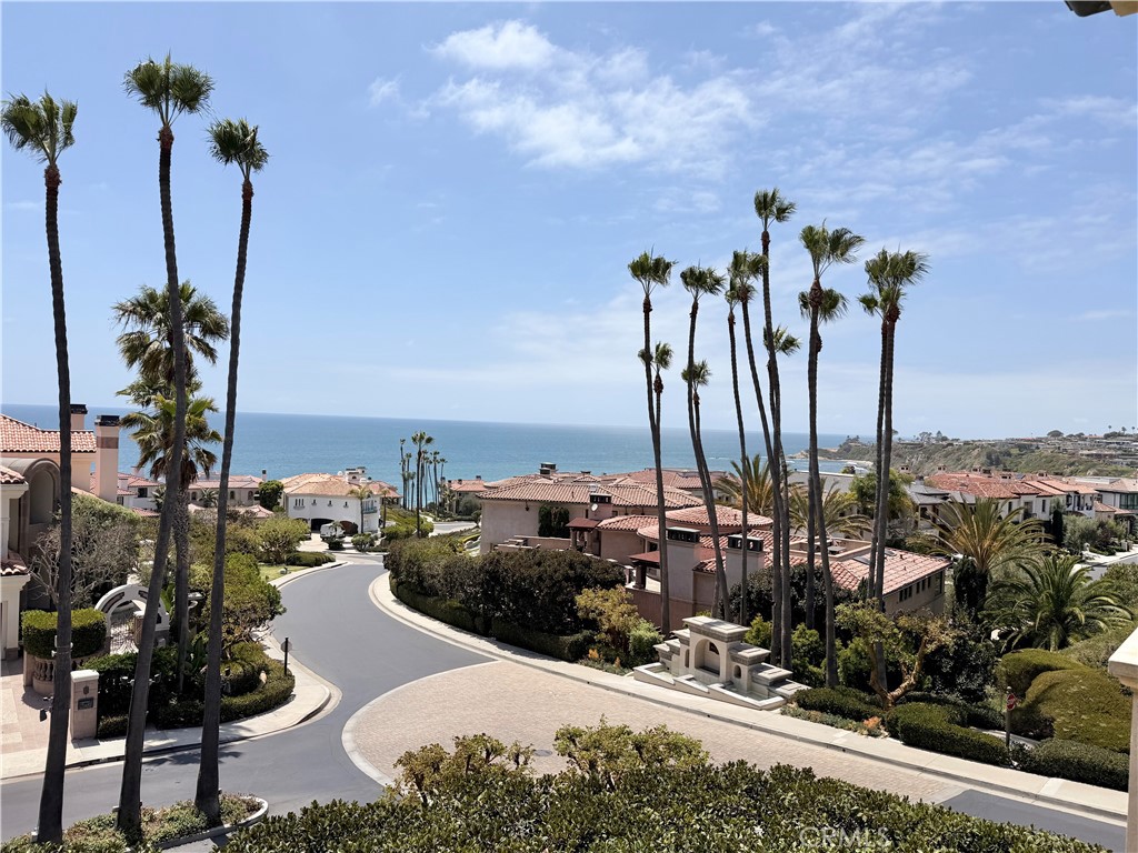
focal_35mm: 24
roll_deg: -1.6
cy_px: 426
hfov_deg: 71.6
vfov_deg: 56.8
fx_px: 789
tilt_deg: -1.0
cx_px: 569
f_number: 1.78
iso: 80
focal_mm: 6.76
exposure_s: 1/8130
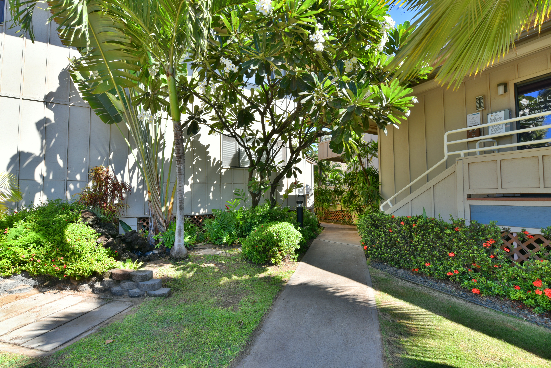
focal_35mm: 16
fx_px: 245
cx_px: 276
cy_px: 184
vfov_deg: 73.8
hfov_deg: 96.7
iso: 110
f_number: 14
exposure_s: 1/15
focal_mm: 16
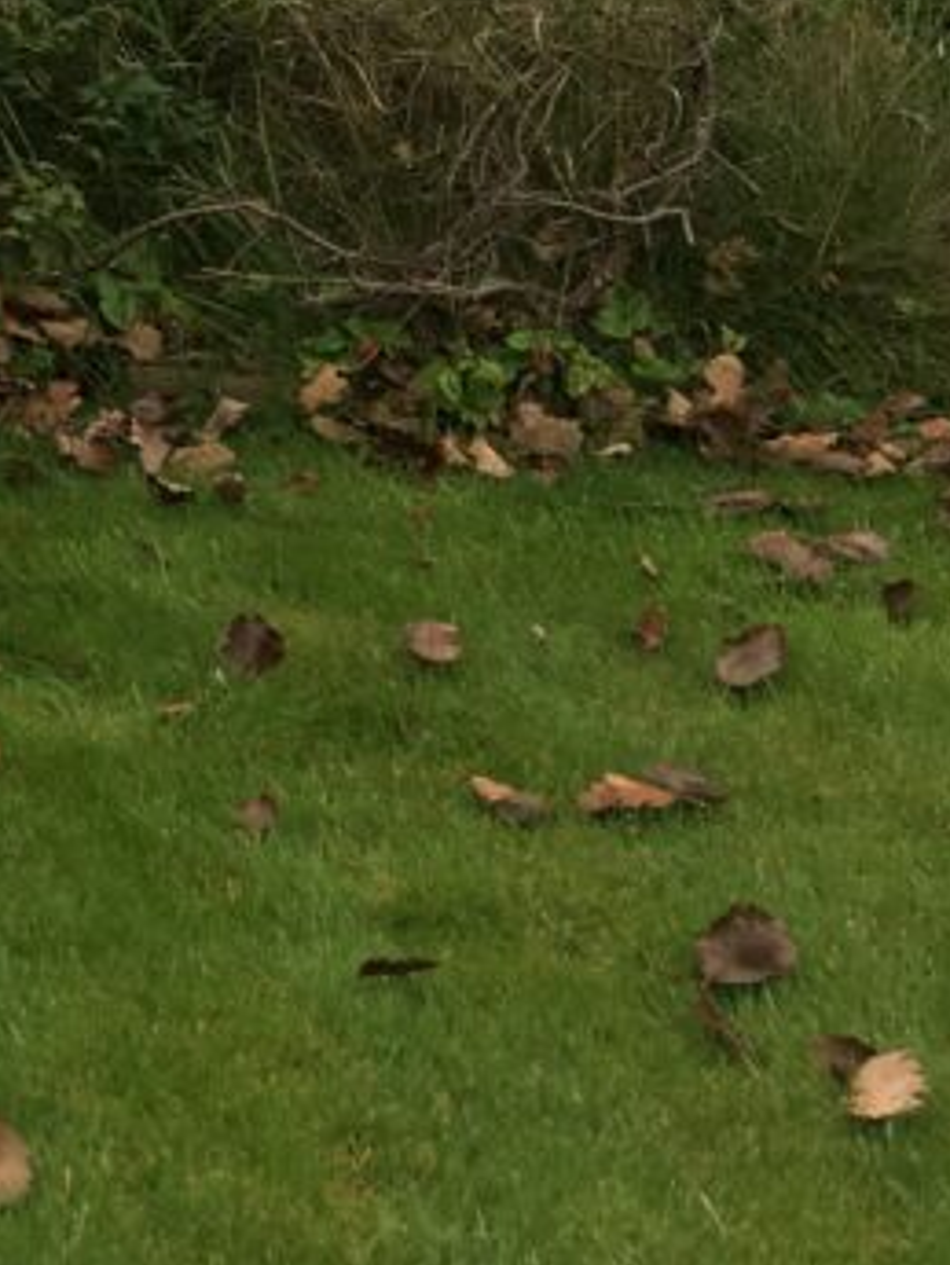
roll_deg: +5.3
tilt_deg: -1.8
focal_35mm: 86
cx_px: -444
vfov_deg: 21.2
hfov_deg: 15.9
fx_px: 3145
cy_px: -257
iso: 25
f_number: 2.2
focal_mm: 4.15
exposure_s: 1/285
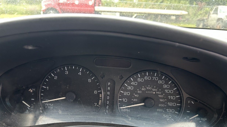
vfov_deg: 39.7
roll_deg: -1.5
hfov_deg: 66.1
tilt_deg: -22.9
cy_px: 85
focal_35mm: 29
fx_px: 175
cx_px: 114
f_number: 1.5
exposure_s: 1/60
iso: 250
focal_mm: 5.7
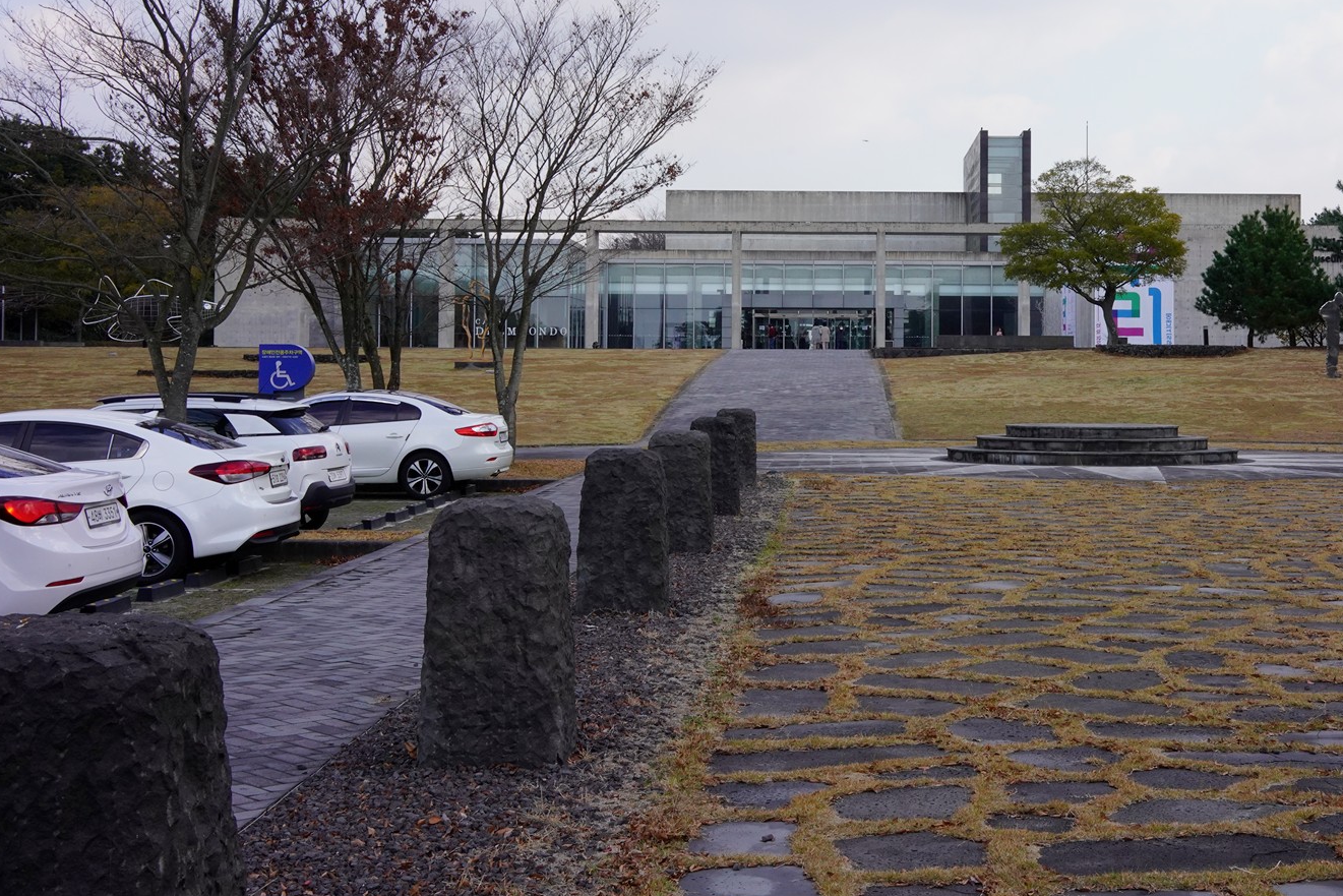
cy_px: 265
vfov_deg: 25.3
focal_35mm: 53
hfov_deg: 37.1
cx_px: 909
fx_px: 1977
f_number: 18
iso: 800
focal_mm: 35
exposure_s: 1/160
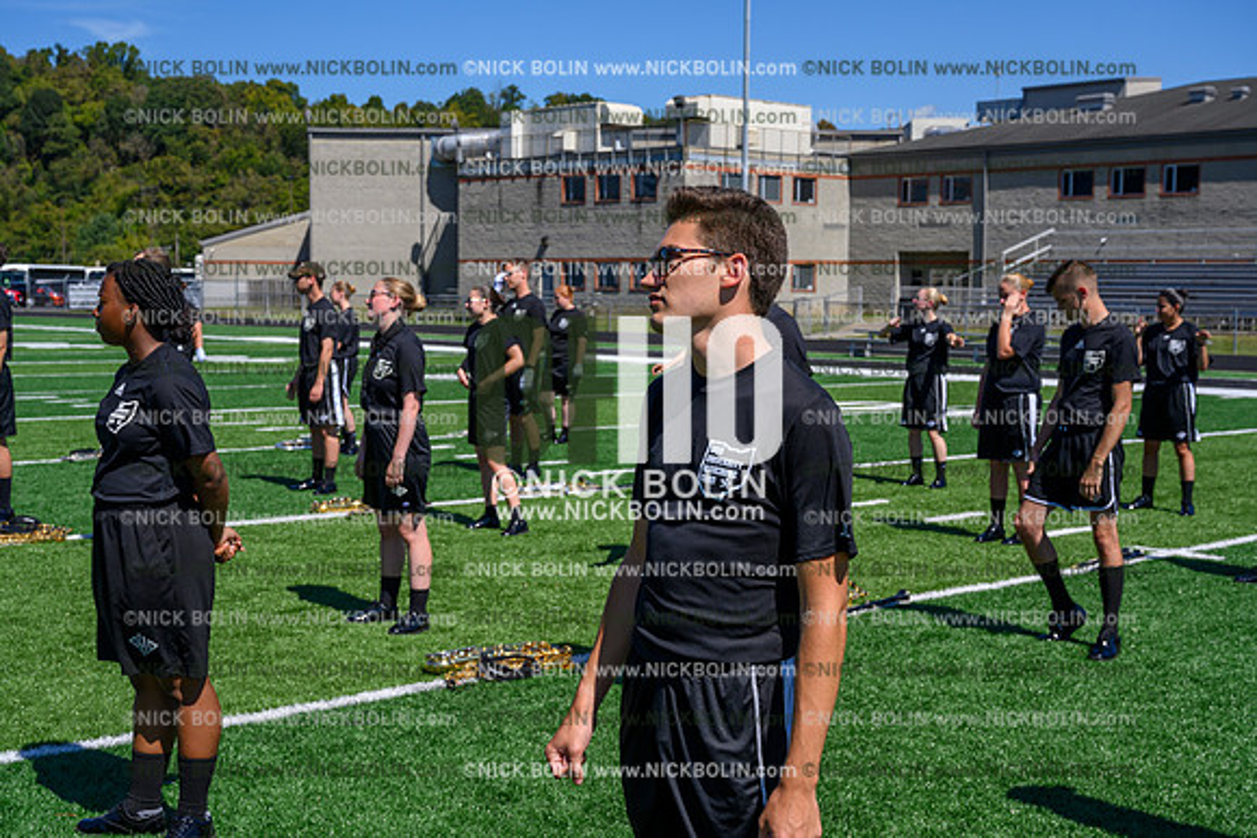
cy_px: 419
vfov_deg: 28.7
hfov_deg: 41.9
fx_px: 1641
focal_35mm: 47
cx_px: 628
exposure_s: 1/500
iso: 160
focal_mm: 47
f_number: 8
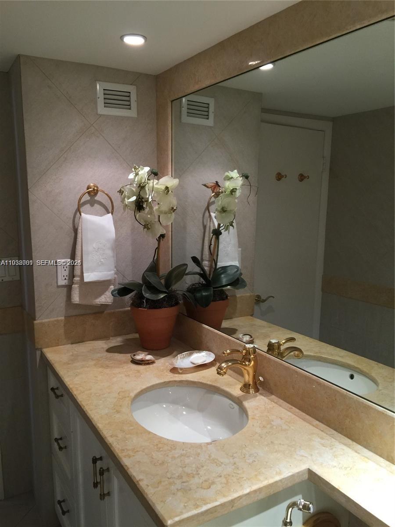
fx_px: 441
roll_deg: +0.2
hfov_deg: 48.2
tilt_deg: -7.6
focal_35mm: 29
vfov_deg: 61.7
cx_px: 198
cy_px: 264
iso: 64
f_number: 2.2
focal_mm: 4.15
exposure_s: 1/15
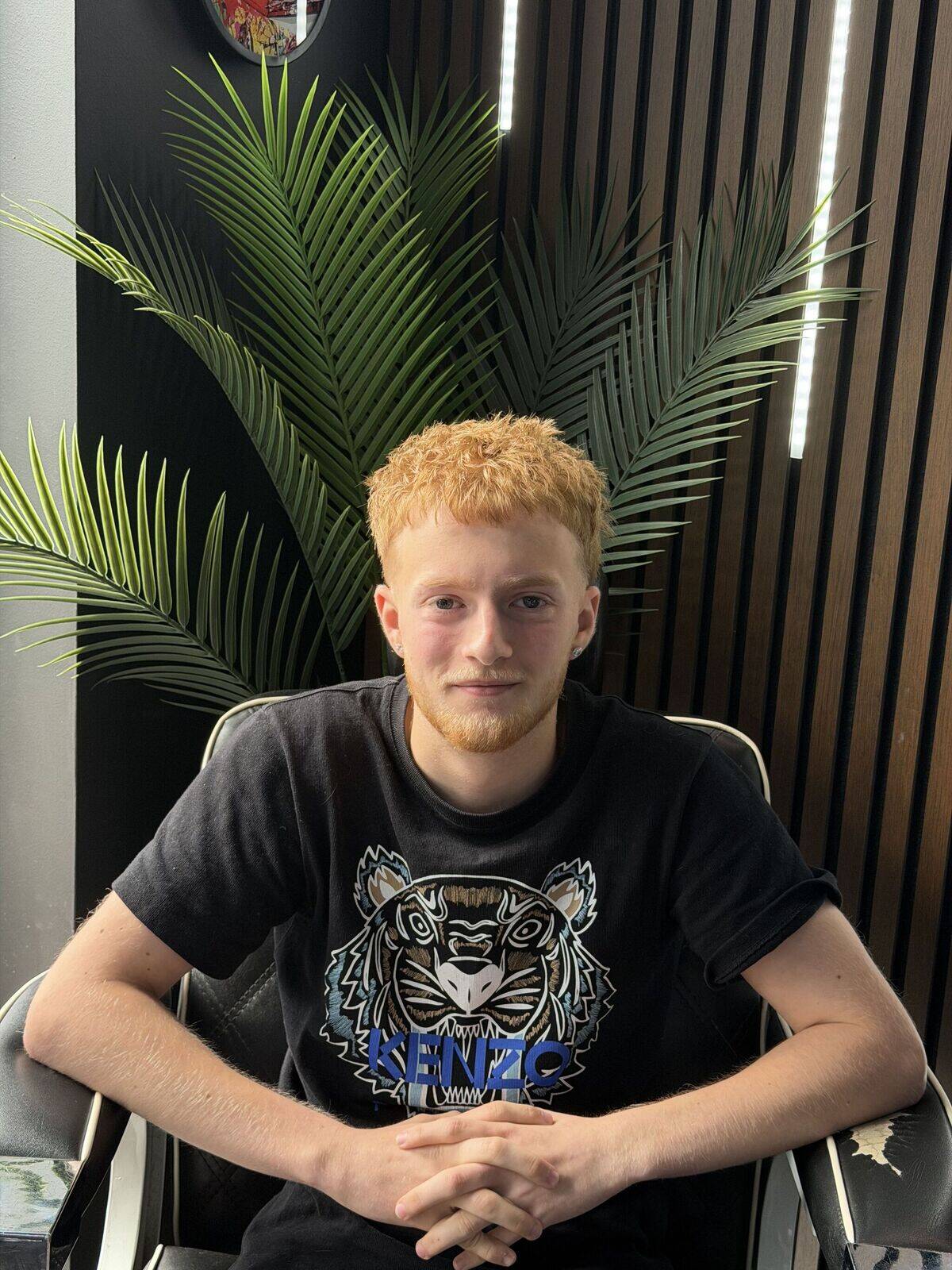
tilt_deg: -14.6
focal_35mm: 48
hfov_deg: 30.3
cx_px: 476
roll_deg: -3.9
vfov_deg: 39.7
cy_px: 635
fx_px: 1760
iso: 50
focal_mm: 6.76
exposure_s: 1/175
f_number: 1.78
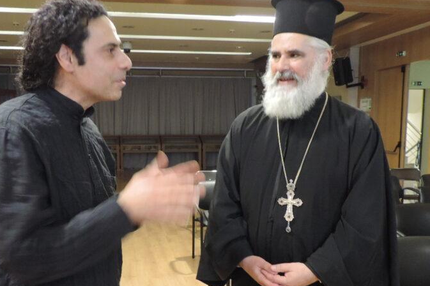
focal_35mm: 38
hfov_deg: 50.7
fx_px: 454
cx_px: 205
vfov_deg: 34.7
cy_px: 188
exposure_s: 1/8
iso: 560
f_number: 3
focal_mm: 4.3
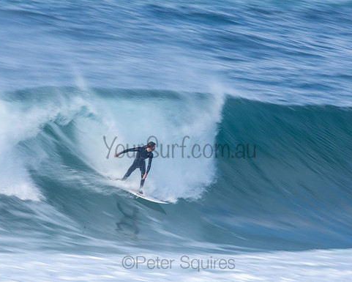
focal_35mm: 849
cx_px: 179
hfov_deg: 2.3
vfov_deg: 1.8
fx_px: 8847
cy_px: 141
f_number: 20
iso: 100
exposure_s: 1/30
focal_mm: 500
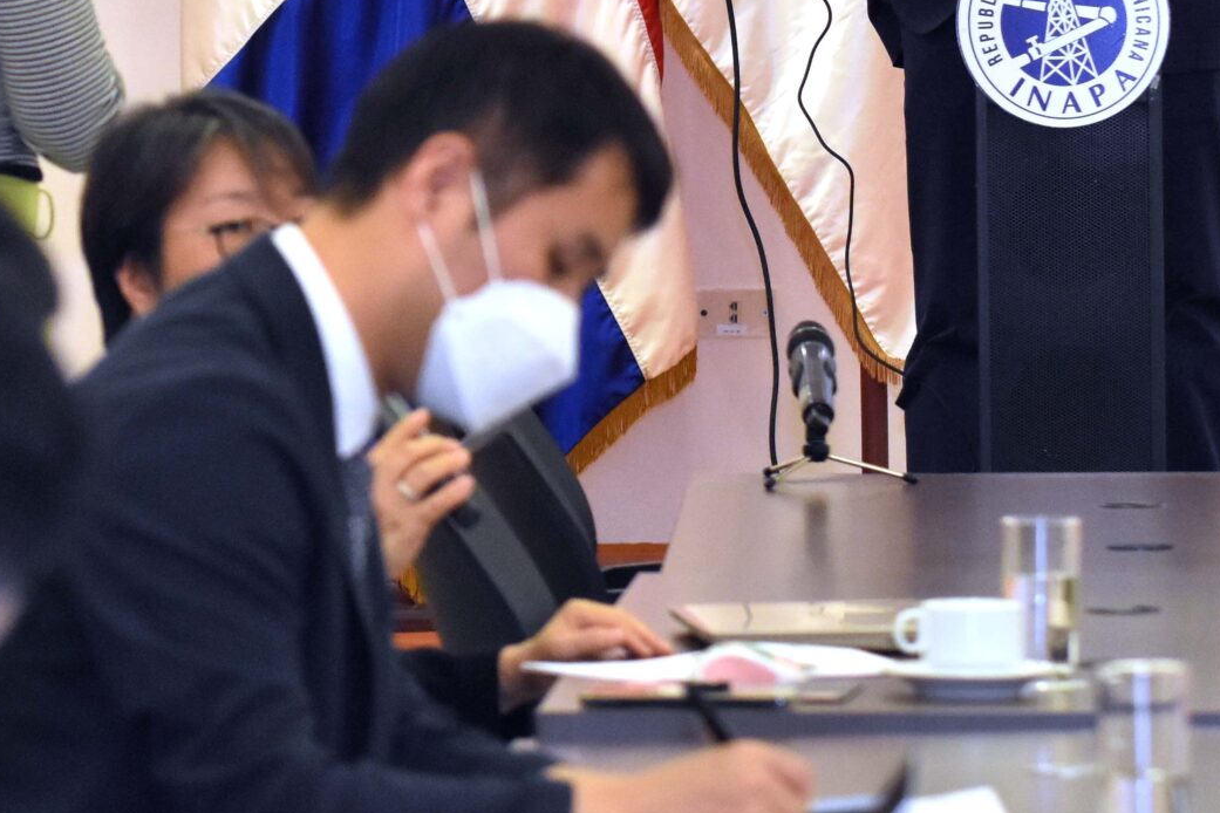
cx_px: 418
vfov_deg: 3.3
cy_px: -103
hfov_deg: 5.0
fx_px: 13995
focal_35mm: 413
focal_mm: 112
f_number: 4
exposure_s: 1/125
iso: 1600
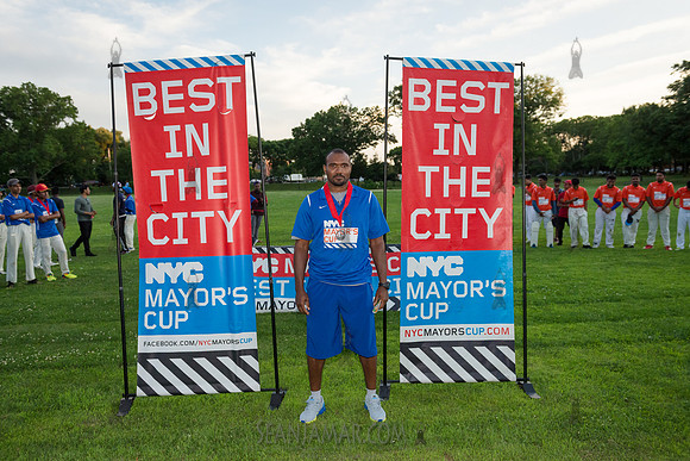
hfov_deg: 65.5
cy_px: 230
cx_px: 345
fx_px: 537
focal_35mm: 28
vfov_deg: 46.4
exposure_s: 1/2000
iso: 1600
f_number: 4
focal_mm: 28
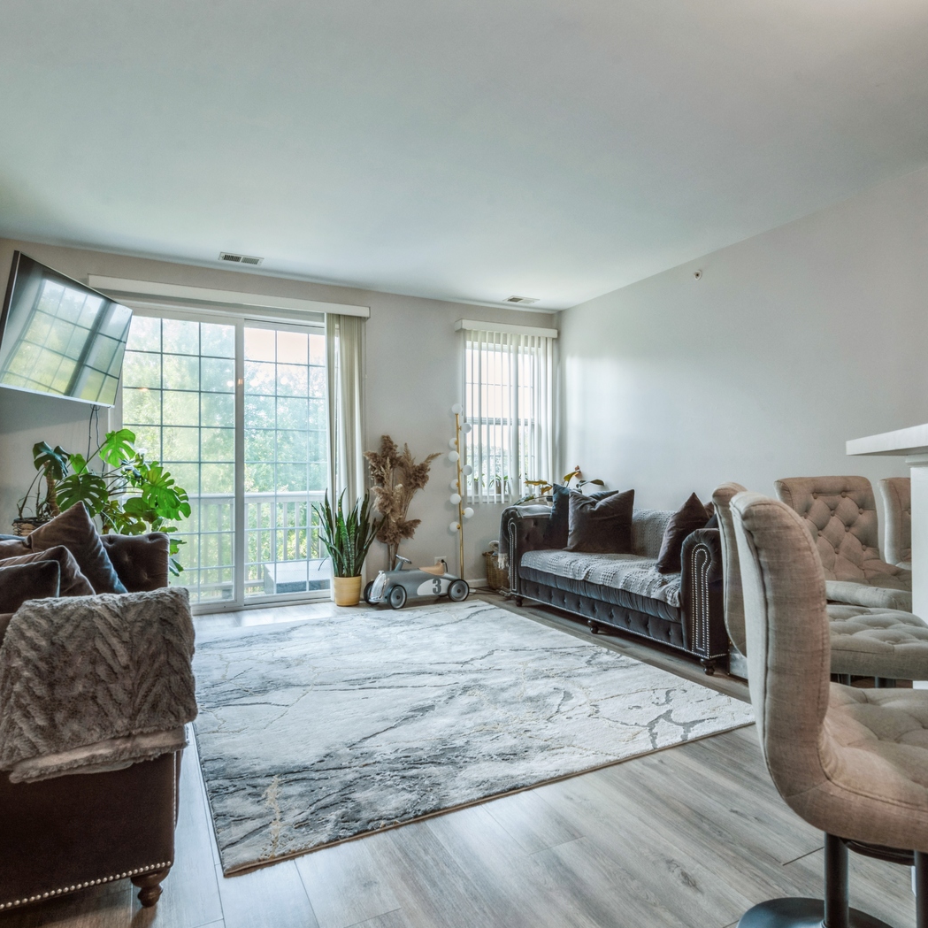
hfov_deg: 71.9
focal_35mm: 21
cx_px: 513
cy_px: 471
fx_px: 637
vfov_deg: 72.1
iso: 200
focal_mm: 16
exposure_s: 1/8
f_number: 9.5
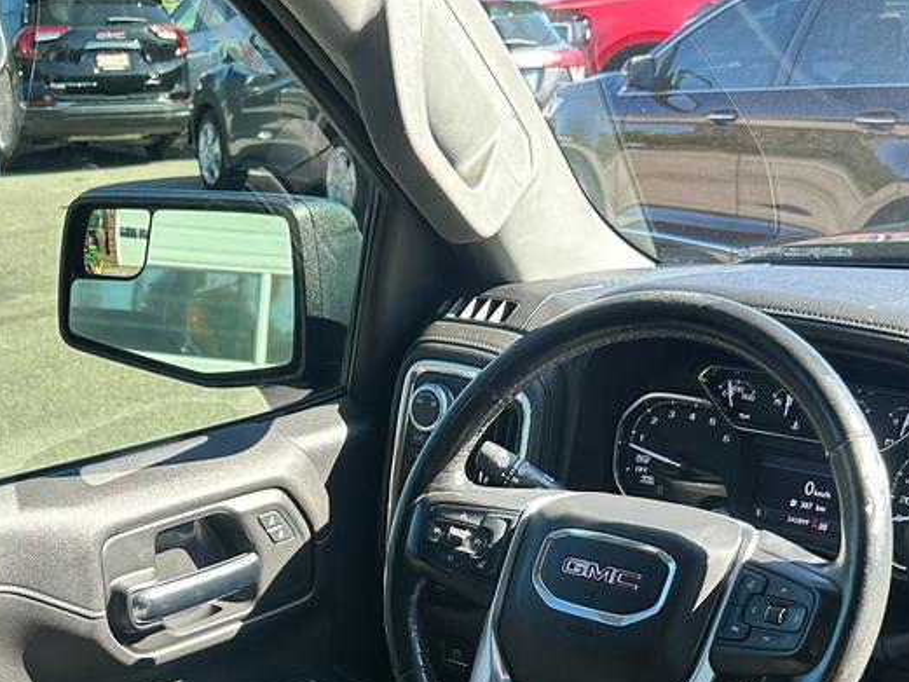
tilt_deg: -30.7
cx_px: 319
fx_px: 1550
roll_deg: +0.8
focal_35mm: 59
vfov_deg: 22.7
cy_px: 832
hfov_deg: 32.5
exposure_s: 1/325
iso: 80
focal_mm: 6.86
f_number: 1.78
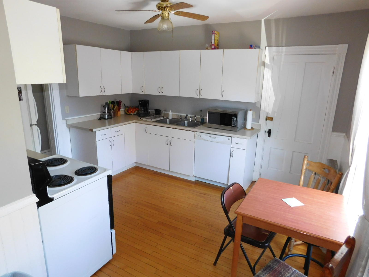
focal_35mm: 23
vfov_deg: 58.9
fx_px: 245
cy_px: 138
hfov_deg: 73.9
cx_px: 184
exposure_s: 1/30
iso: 320
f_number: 3
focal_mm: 4
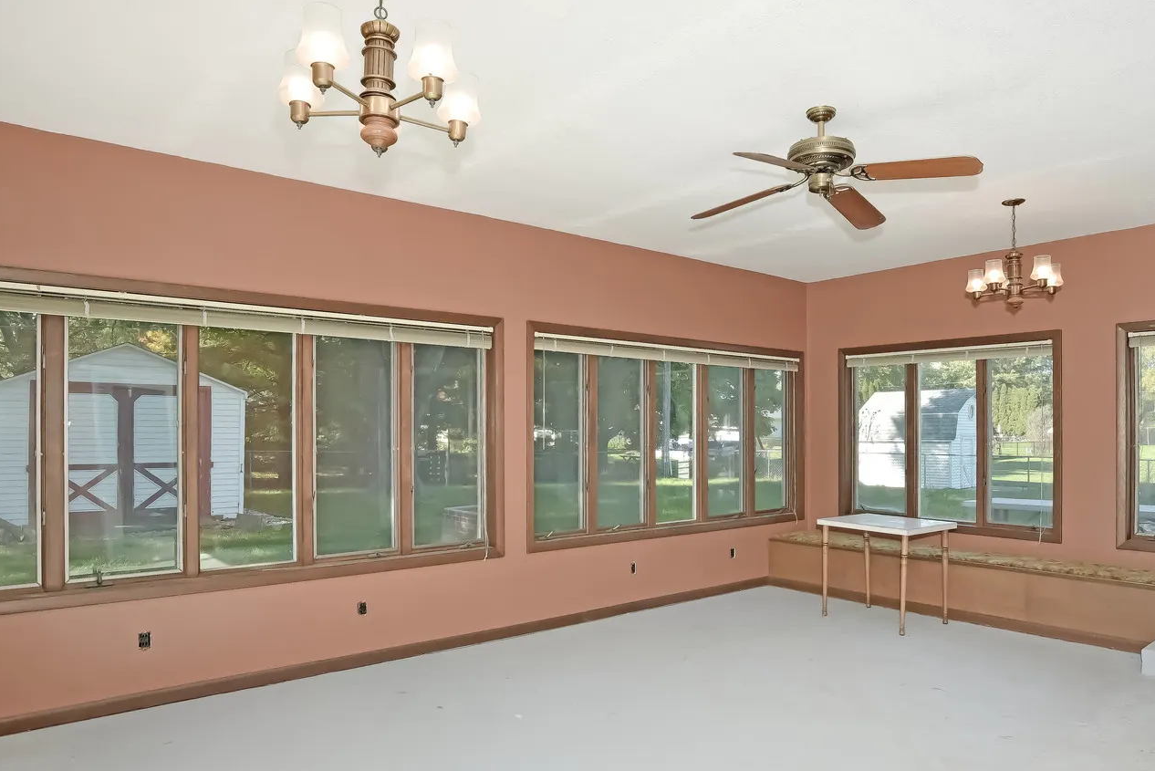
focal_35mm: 23
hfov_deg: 76.0
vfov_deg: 54.9
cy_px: 446
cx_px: 601
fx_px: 738
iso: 500
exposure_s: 1/125
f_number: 11
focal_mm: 18
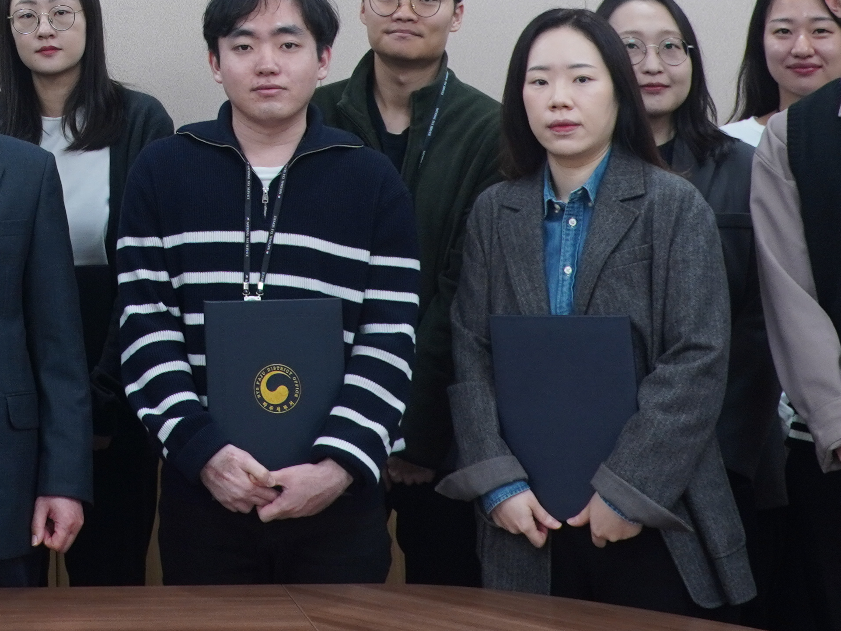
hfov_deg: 22.6
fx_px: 1968
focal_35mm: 81
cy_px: -220
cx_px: -102
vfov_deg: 17.0
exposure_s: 1/30
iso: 320
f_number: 5
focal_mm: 18
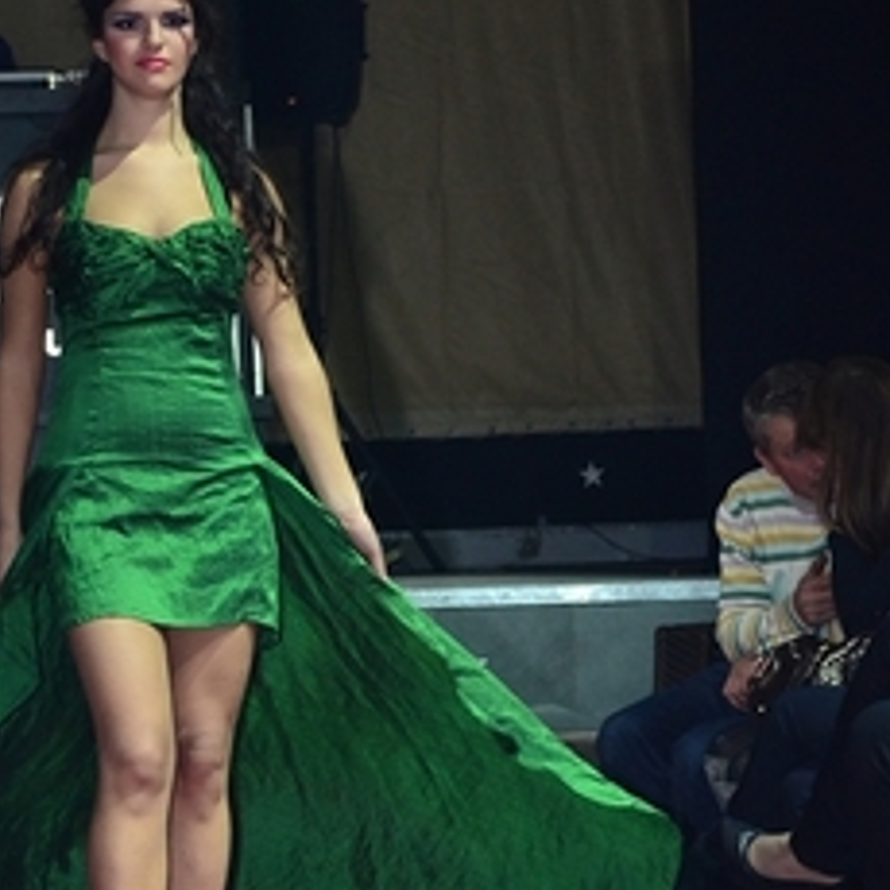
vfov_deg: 12.1
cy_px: 460
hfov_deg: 12.1
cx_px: 255
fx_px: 4189
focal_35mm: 144
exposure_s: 1/100
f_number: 6.3
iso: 800
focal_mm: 50
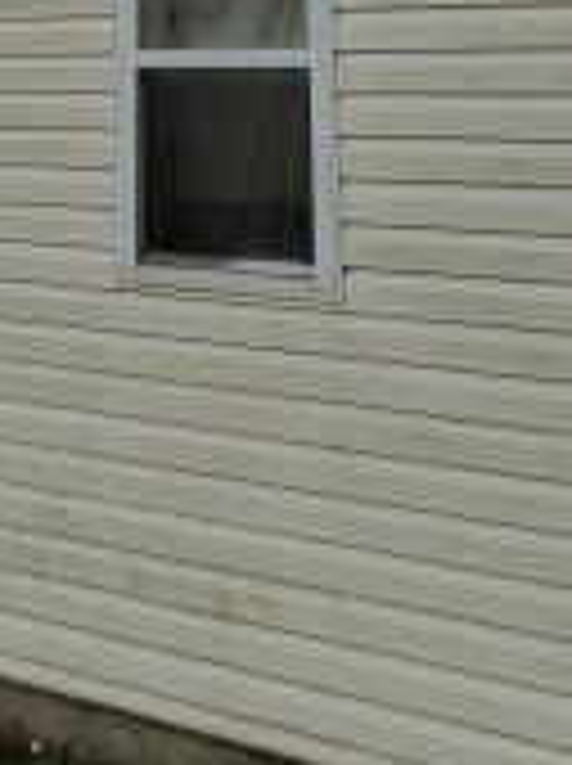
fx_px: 1126
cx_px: 185
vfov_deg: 25.8
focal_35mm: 51
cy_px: -430
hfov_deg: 28.3
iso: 54
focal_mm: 2.24
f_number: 2.2
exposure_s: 1/2000
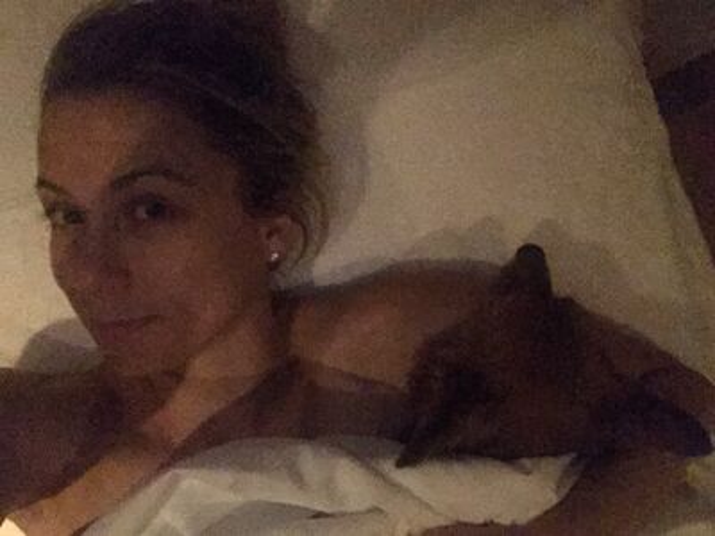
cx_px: 358
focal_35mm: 31
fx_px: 640
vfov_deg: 45.4
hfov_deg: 58.4
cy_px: 268
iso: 2000
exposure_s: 1/15
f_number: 2.2
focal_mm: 2.65
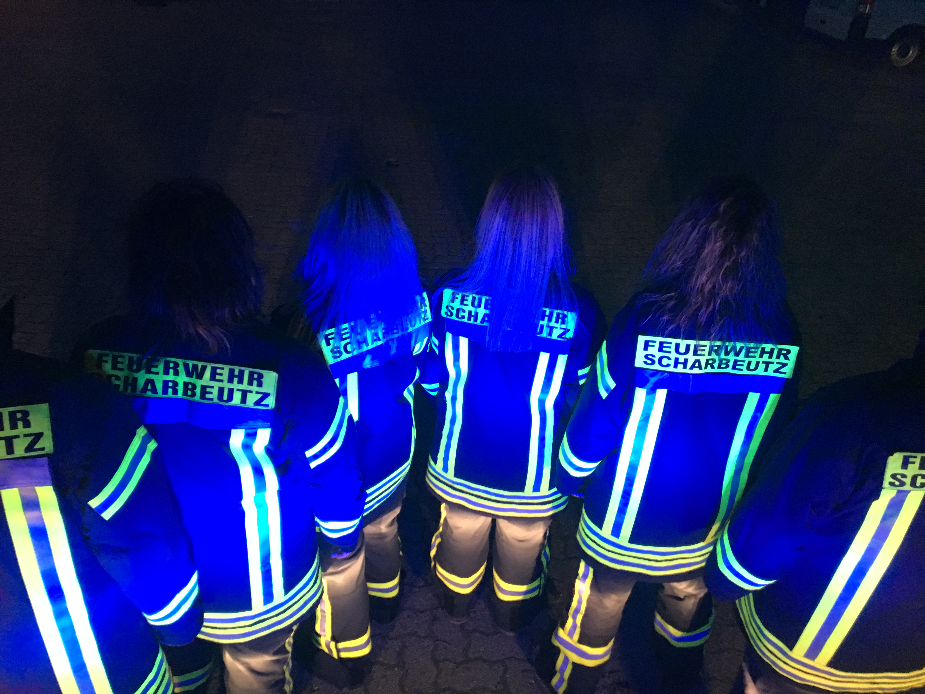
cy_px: 347
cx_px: 462
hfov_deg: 61.7
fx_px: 775
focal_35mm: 29
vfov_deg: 48.2
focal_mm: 4.15
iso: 500
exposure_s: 1/17
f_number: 2.2
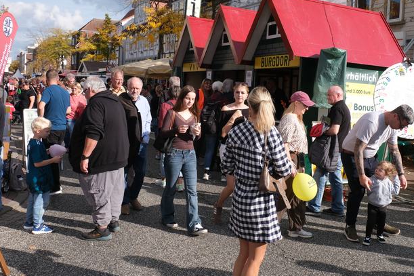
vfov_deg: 34.9
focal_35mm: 38
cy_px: 111
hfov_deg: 50.4
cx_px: 249
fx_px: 437
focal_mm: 19.5
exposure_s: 1/250
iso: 320
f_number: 11
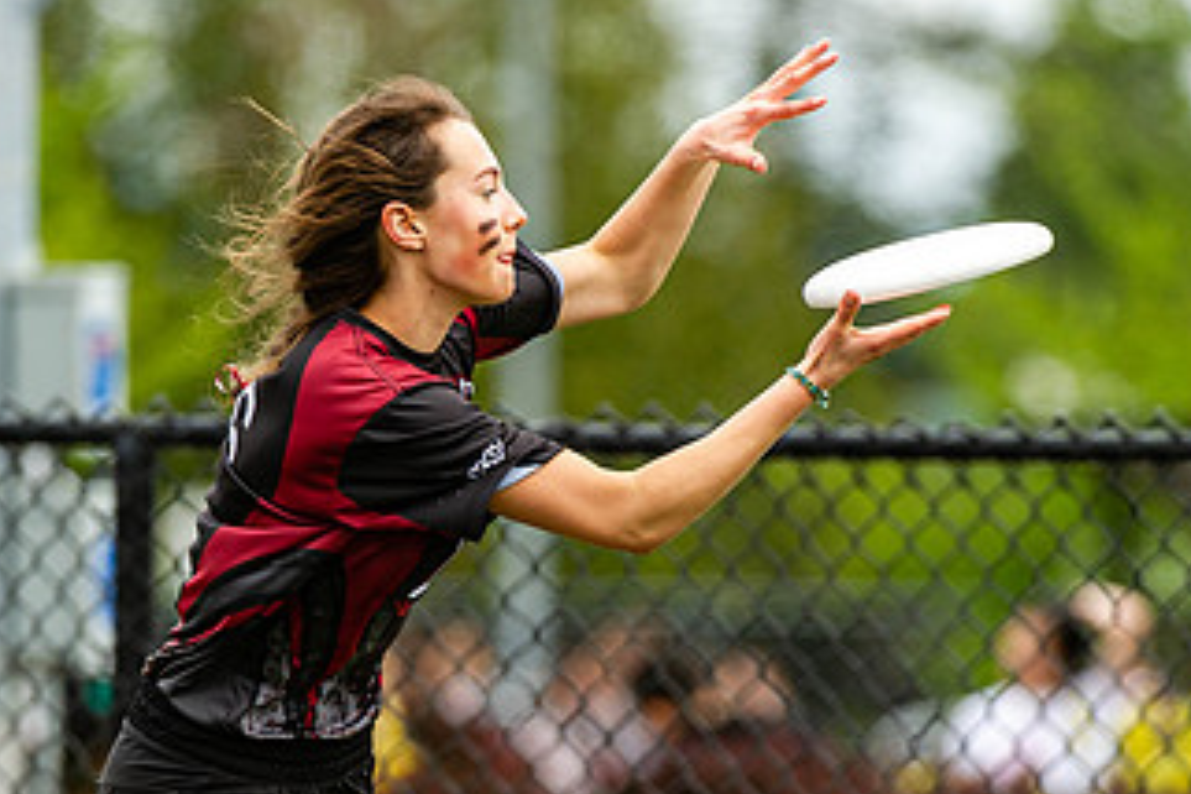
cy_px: 683
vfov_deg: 1.6
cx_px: 587
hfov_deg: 2.4
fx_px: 28019
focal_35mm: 847
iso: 280
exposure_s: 1/1000
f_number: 4
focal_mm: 340
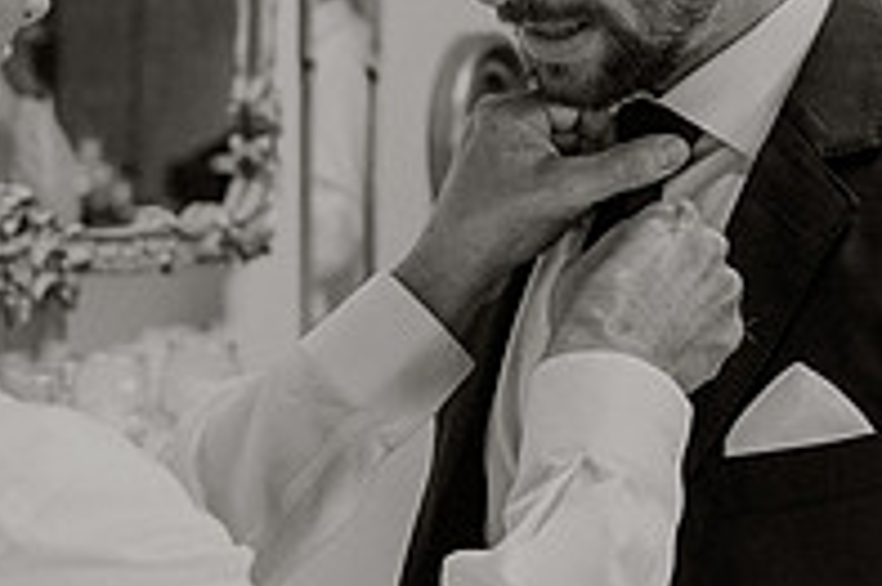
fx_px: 2693
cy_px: 58
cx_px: 439
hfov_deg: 18.6
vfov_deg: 12.3
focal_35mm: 110
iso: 1250
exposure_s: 1/160
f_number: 3.5
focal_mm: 36
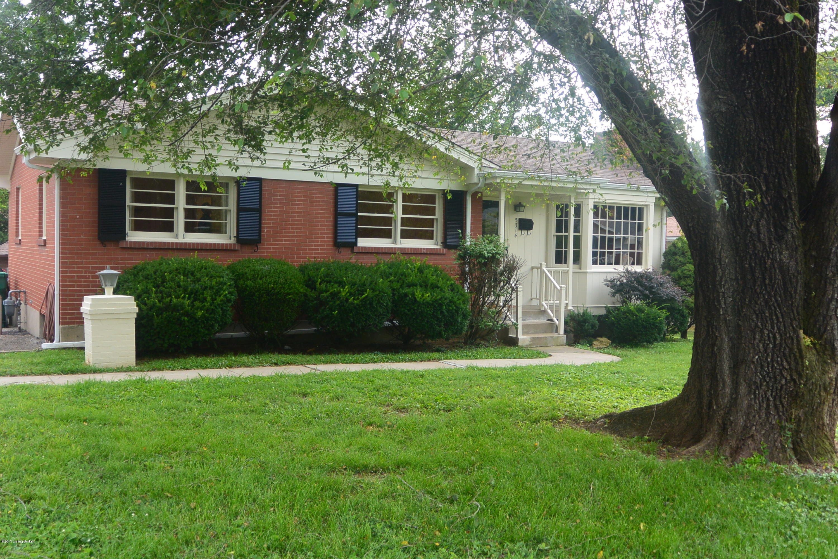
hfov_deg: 49.6
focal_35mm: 39
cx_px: 419
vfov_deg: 34.2
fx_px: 908
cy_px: 280
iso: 160
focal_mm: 14.5
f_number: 4
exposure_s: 1/160
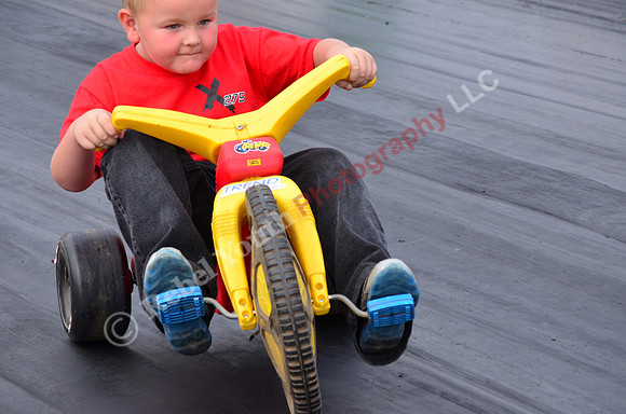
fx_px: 2733
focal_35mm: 158
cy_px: 207
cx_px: 313
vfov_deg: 8.7
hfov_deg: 13.1
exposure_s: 1/800
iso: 1000
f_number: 7.1
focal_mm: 105
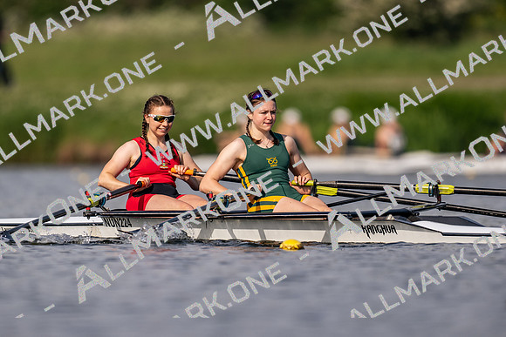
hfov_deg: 2.3
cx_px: 253
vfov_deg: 1.5
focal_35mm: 900
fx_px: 12659
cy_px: 168
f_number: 4
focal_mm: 600
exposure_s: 1/2500
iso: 200
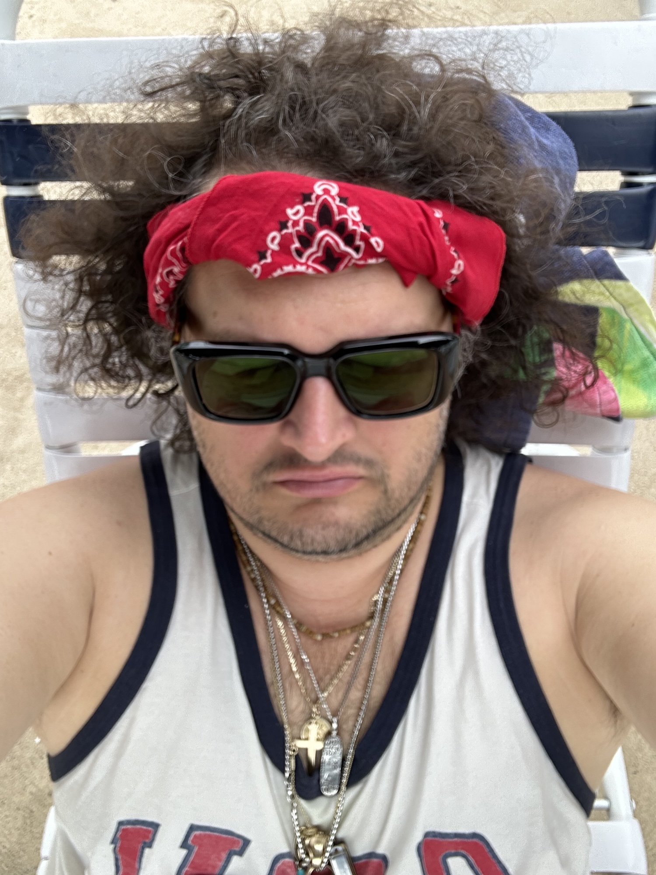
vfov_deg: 60.0
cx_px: 328
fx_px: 758
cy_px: 438
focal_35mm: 30
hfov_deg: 46.8
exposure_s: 1/201
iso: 25
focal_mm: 2.69
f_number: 1.9
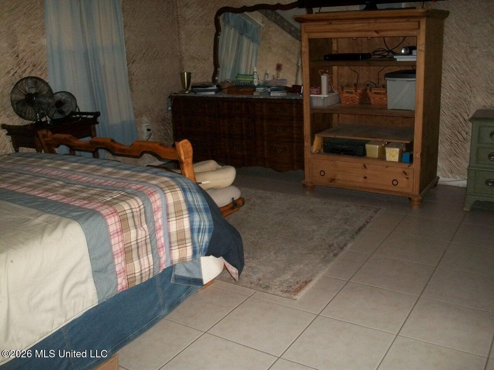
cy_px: 185
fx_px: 457
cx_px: 247
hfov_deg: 56.8
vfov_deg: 44.2
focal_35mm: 32
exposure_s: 1/30
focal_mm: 5.7
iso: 200
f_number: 2.9
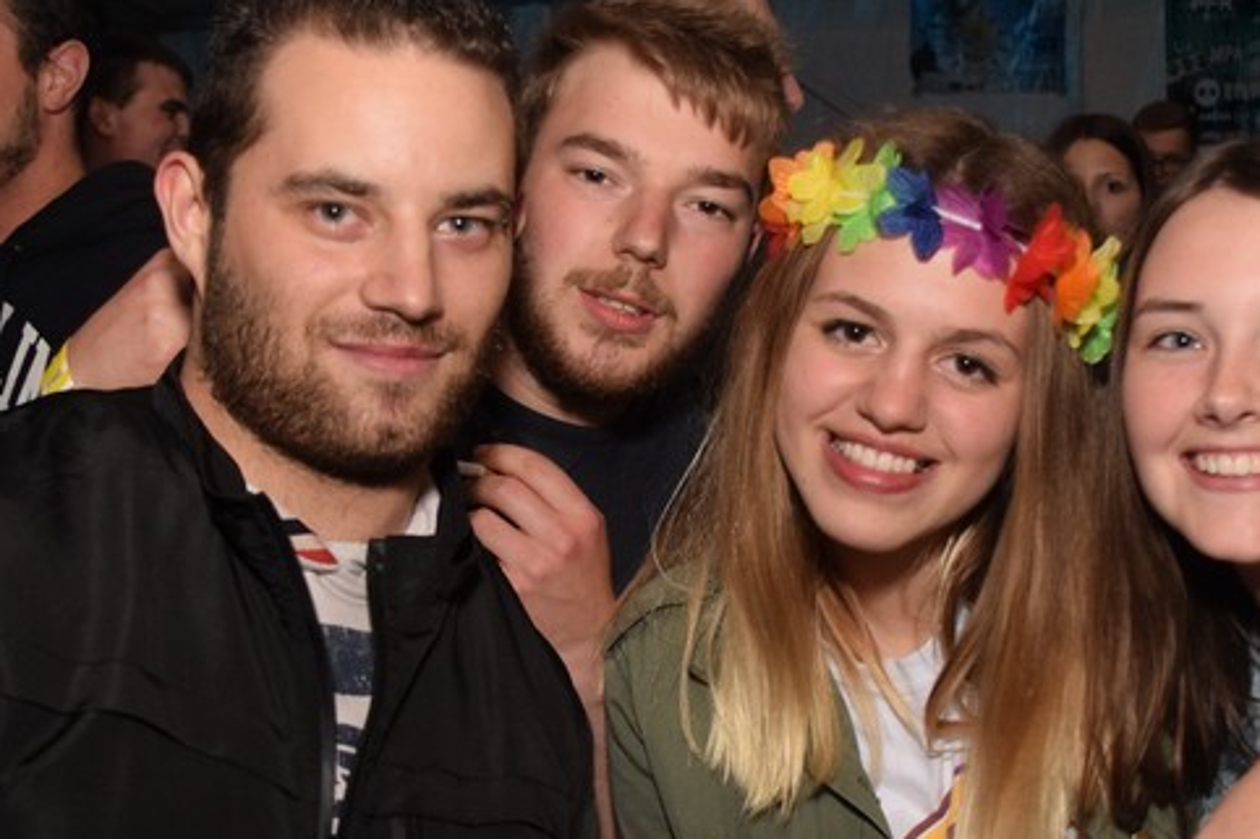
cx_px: 712
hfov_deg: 30.5
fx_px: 2311
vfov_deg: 20.5
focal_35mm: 66
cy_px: 538
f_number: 3.5
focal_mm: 21
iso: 1600
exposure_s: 1/40
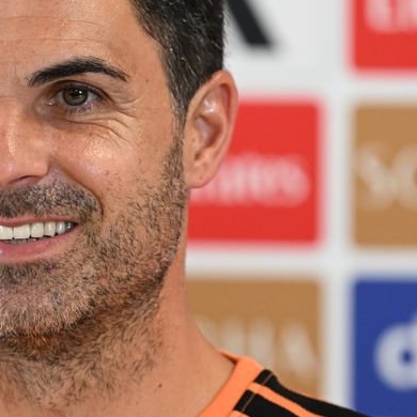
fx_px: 14256
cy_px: 191
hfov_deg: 1.7
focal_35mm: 1046
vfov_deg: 1.7
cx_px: -18
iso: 2000
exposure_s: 1/200
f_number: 4
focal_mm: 400
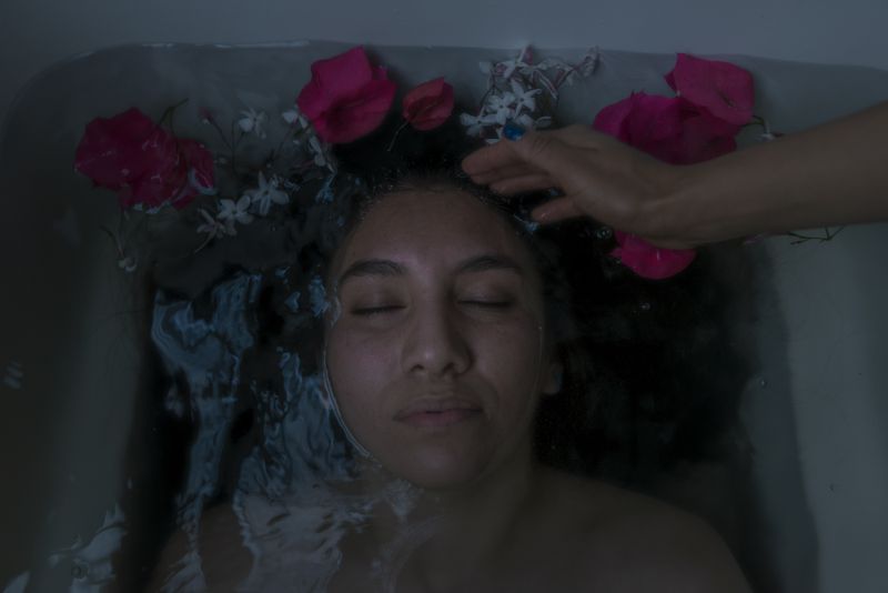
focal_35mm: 46
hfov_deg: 42.7
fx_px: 1135
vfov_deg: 29.3
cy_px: 296
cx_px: 444
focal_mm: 46
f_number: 5
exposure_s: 1/60
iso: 640
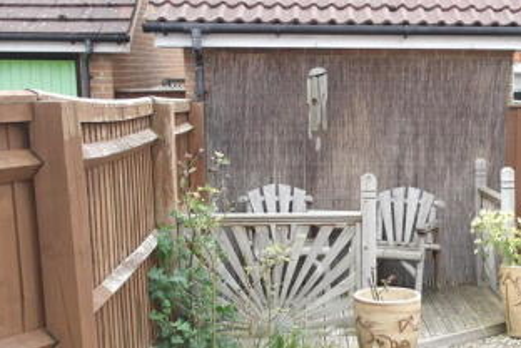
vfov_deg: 21.4
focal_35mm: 63
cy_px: 258
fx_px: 912
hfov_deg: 30.9
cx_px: 437
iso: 100
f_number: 3.5
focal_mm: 20
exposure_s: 1/80
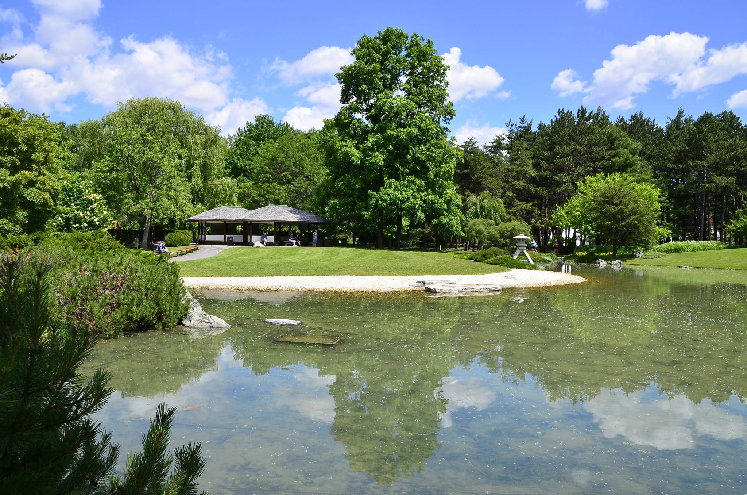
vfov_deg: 47.7
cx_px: 374
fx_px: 559
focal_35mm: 27
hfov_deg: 67.5
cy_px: 248
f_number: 9
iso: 100
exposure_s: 1/160
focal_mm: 18
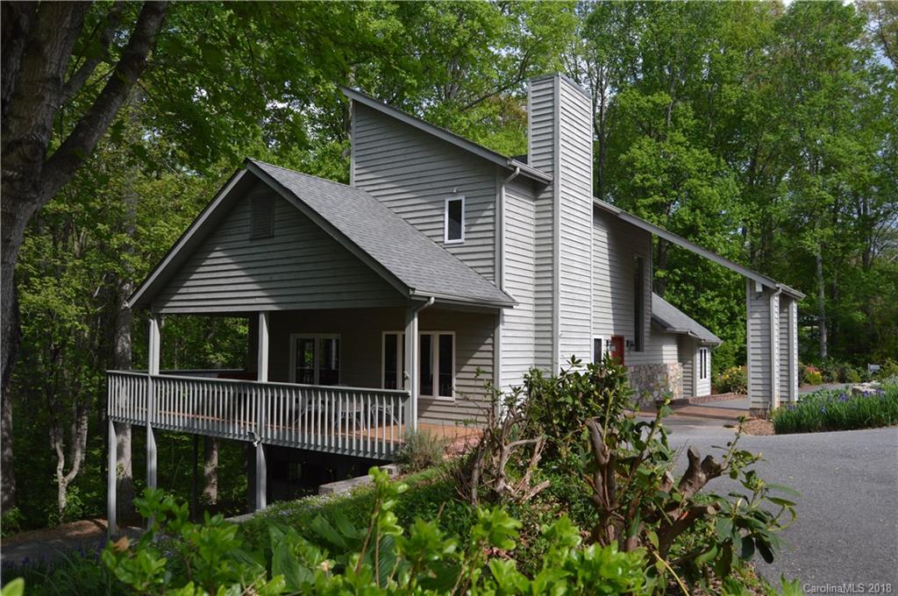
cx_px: 449
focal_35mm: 27
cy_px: 298
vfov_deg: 47.8
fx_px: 673
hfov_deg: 67.4
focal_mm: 18
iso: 160
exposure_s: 1/125
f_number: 5.6
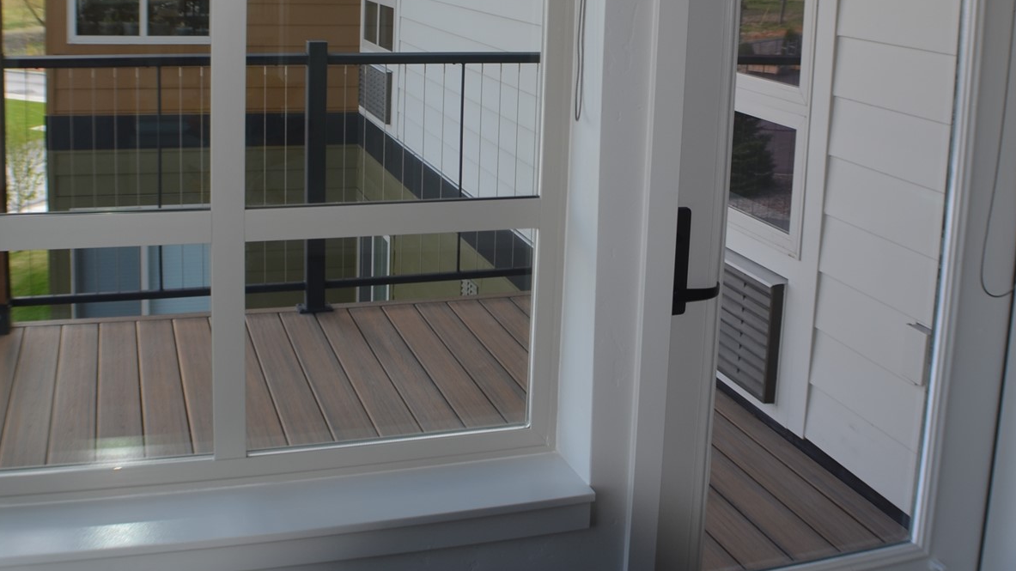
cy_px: 43
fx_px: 1401
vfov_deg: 22.4
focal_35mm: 52
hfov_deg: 39.9
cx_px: 487
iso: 100
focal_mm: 18
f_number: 4
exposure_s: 1/200
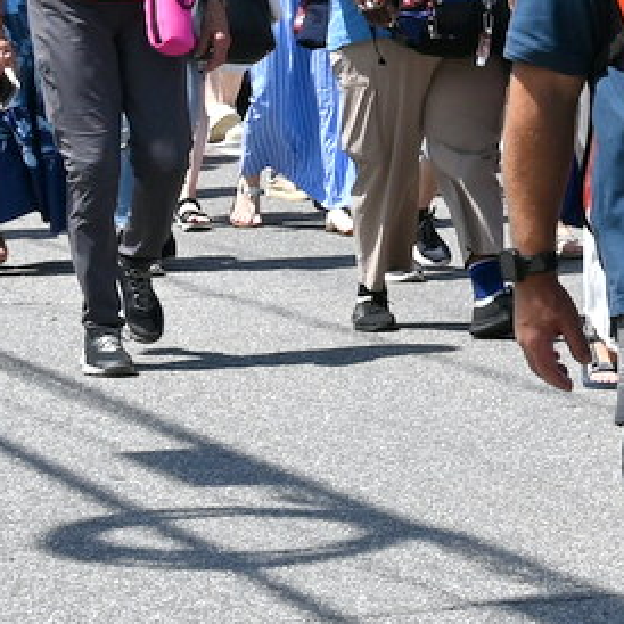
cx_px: 1155
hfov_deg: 8.6
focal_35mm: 194
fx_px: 3957
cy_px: -77
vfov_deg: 8.9
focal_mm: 39
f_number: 11
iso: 100
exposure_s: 1/125
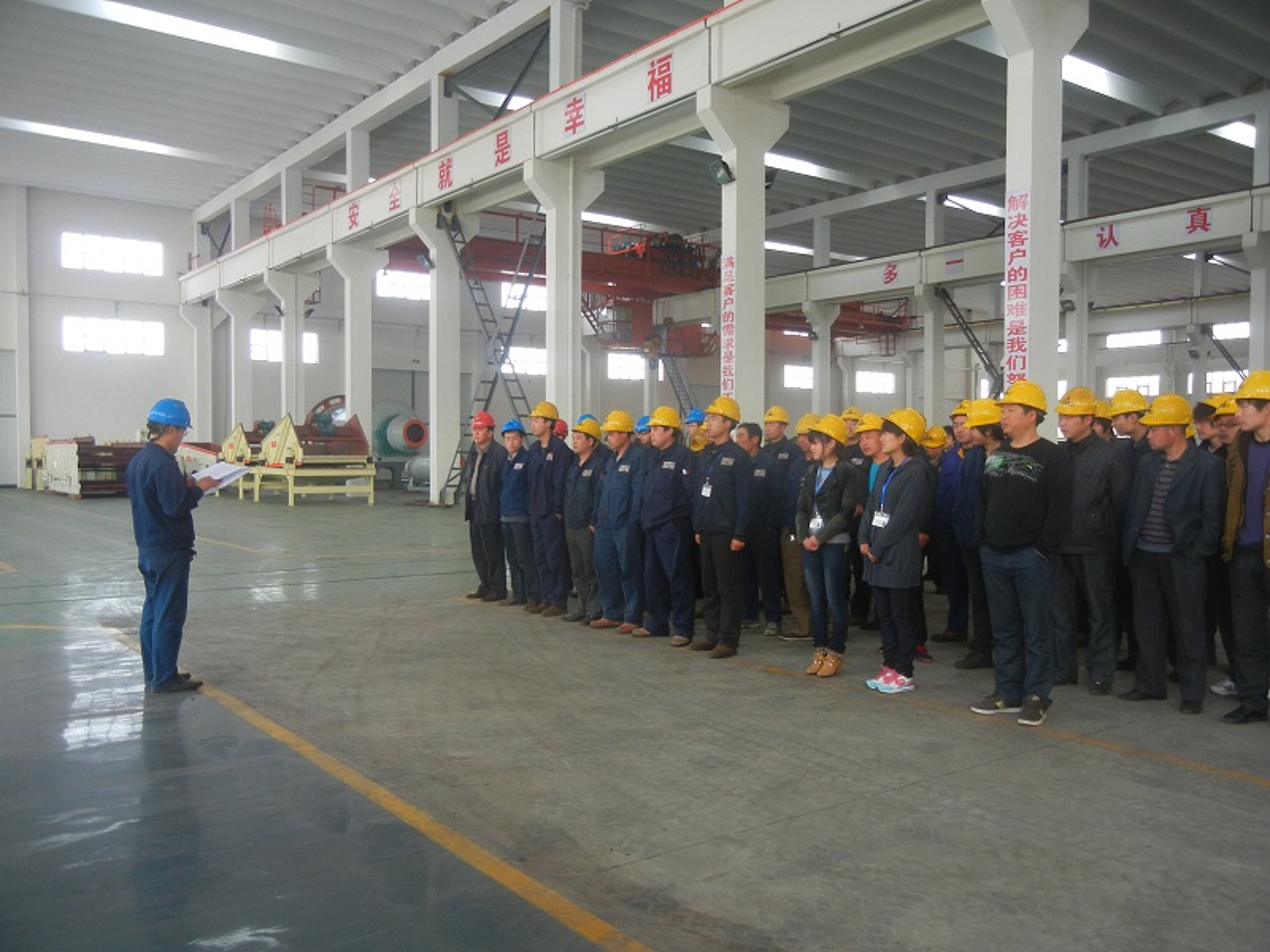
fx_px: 1101
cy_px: 476
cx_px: 635
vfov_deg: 46.8
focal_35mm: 30
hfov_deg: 60.0
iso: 160
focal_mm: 5.4
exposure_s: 1/52.5
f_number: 3.5
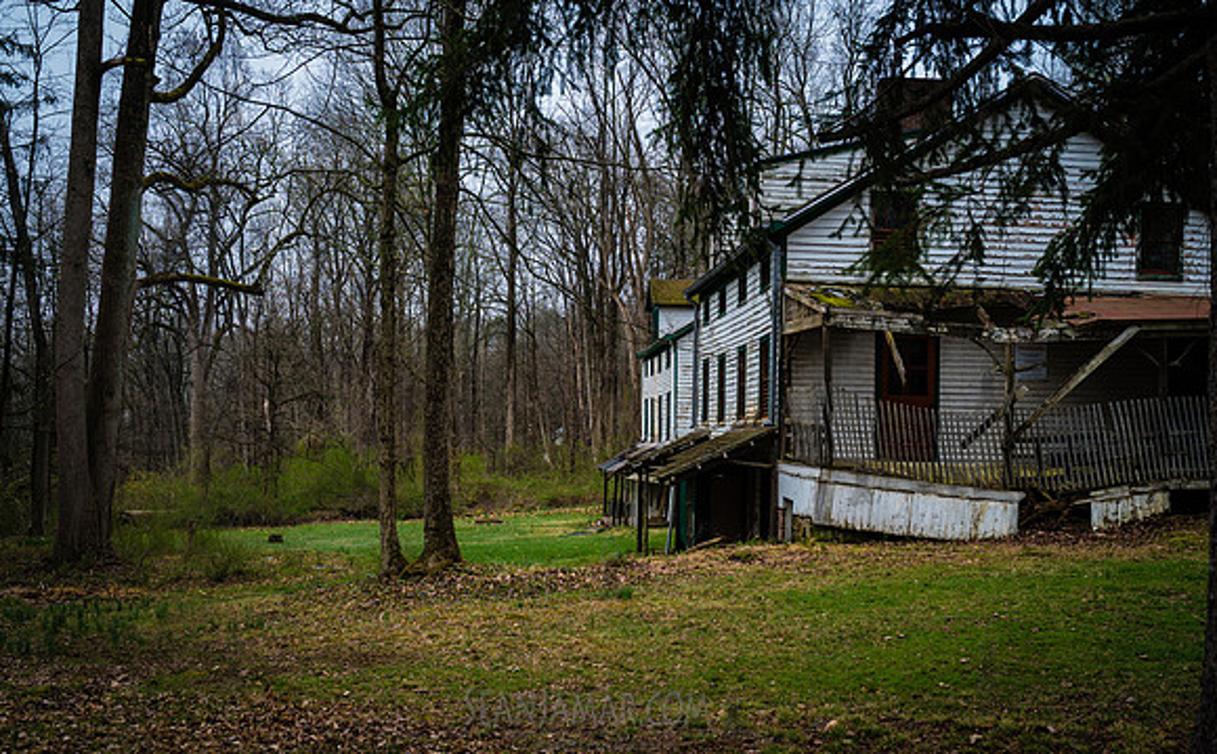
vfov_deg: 33.5
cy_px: 406
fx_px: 1250
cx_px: 608
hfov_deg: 51.9
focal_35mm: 38
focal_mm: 37
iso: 250
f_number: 7.1
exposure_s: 1/400
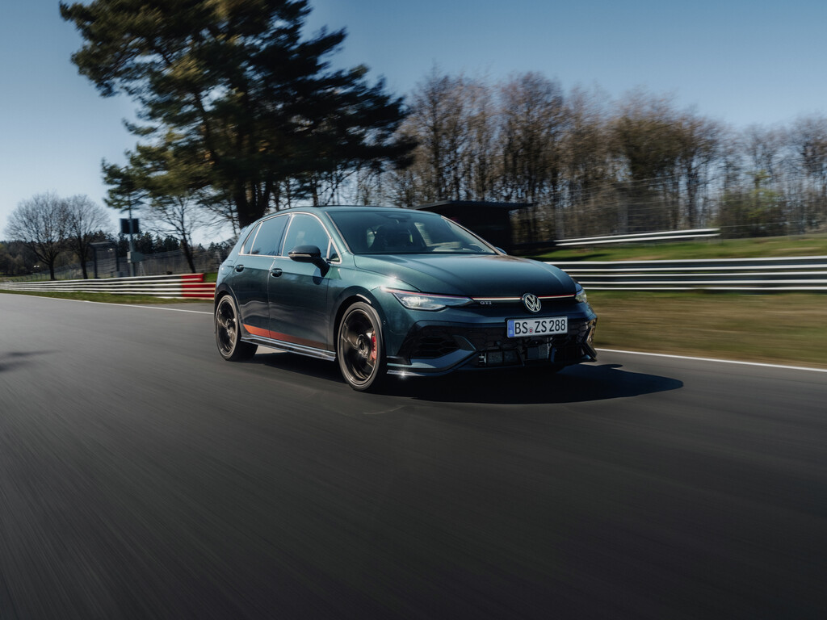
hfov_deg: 47.9
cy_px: 310
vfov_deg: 36.8
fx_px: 932
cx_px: 414
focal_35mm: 39
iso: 800
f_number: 14
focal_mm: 49
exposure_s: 1/40
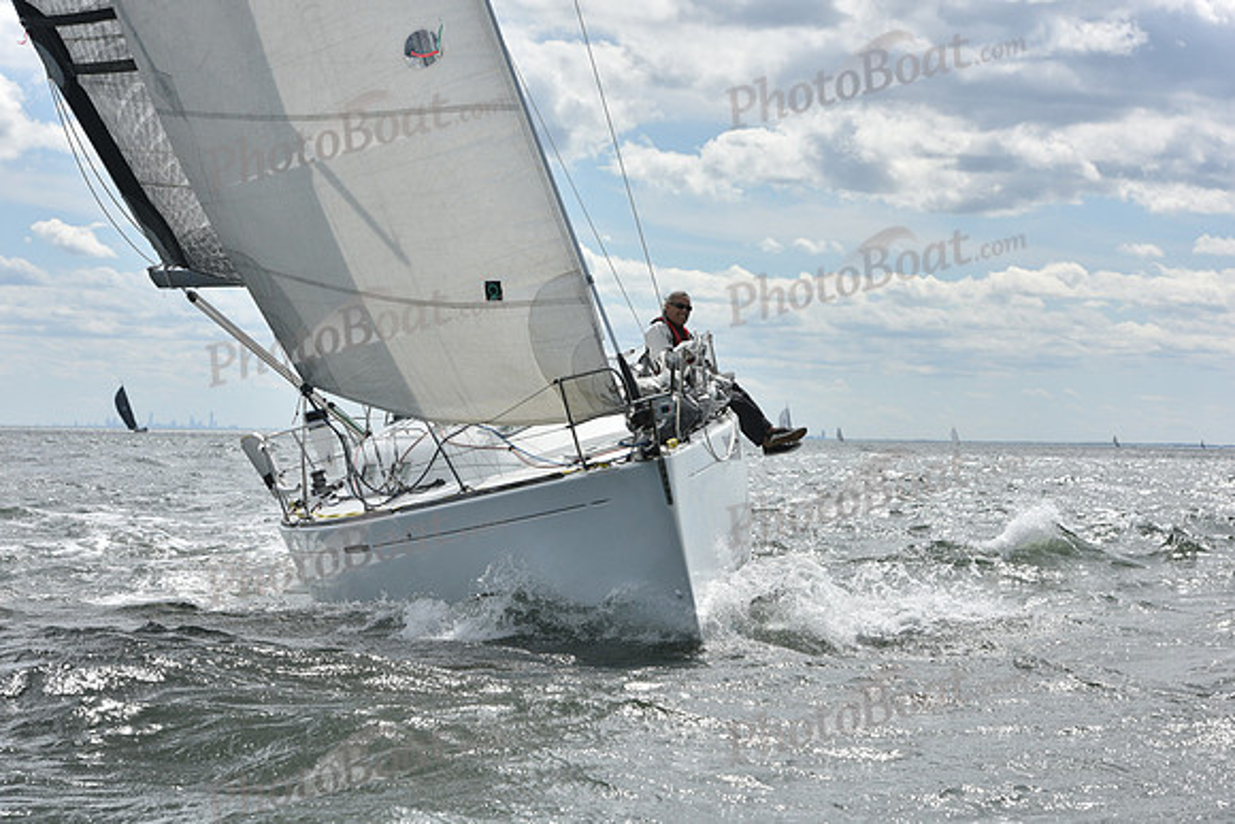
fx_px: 3774
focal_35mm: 110
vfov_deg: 12.5
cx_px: 618
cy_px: 412
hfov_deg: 18.6
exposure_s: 1/1000
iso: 320
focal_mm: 110
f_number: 10
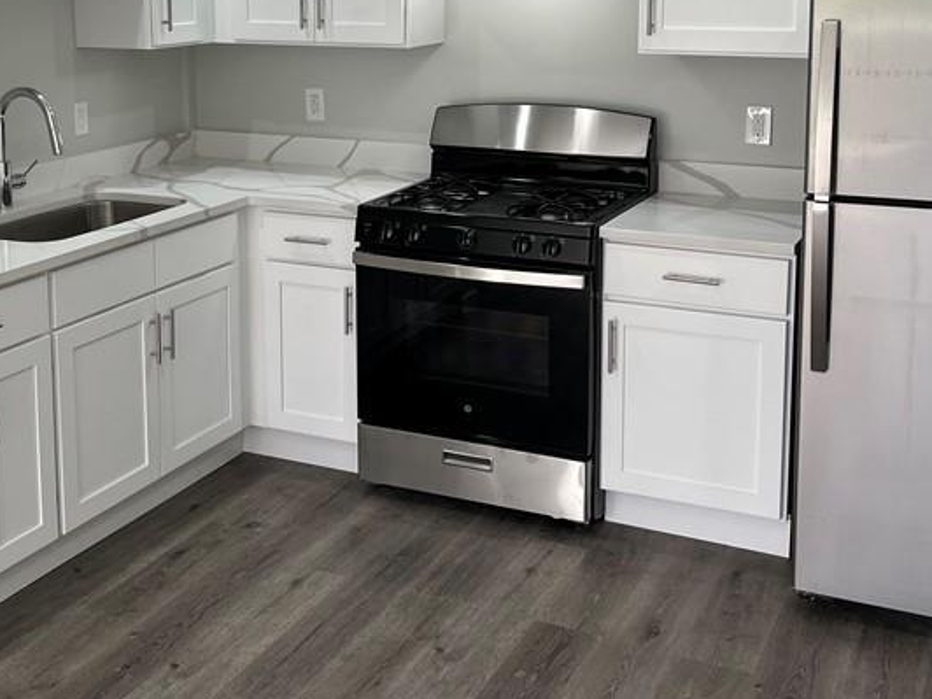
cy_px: 145
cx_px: 357
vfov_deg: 28.5
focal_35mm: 50
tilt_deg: -9.6
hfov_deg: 38.0
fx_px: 1346
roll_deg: +0.3
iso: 64
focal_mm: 5.1
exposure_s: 1/120
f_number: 1.6
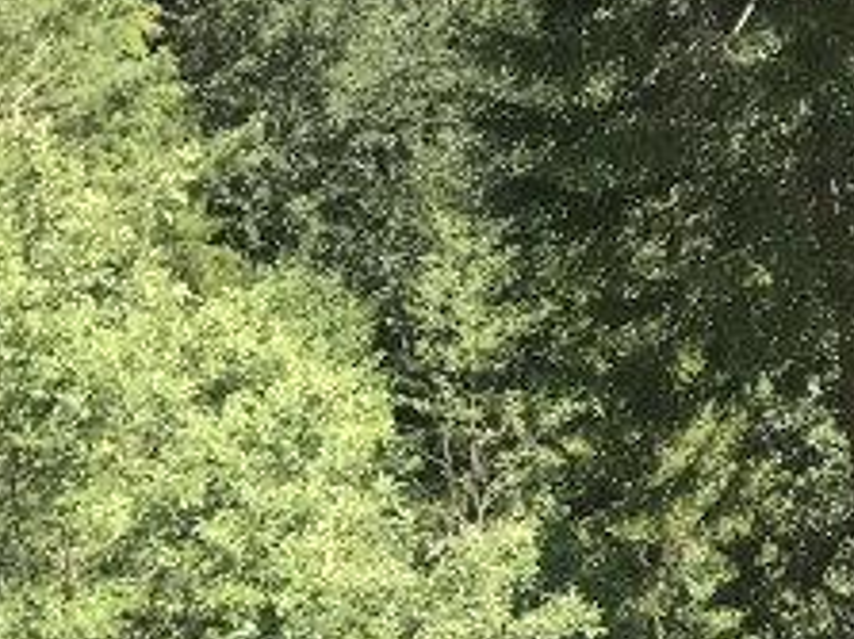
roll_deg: +0.0
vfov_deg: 10.9
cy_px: -115
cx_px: 1775
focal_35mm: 134
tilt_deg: -25.1
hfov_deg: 12.7
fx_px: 3304
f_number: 1.8
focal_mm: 3.99
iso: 20
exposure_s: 1/778
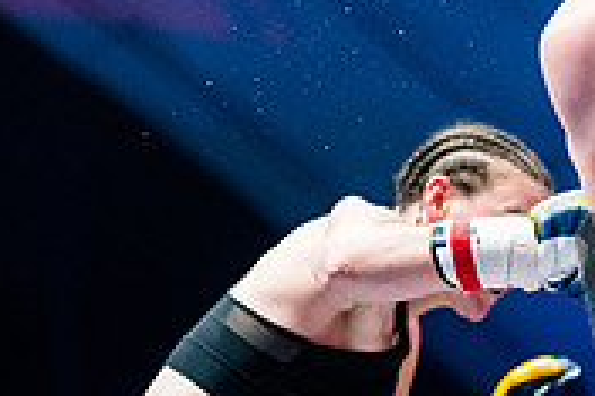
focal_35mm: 165
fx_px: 2724
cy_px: 266
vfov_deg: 8.3
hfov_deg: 12.3
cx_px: 585
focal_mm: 50
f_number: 1.4
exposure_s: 1/1250
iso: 5000
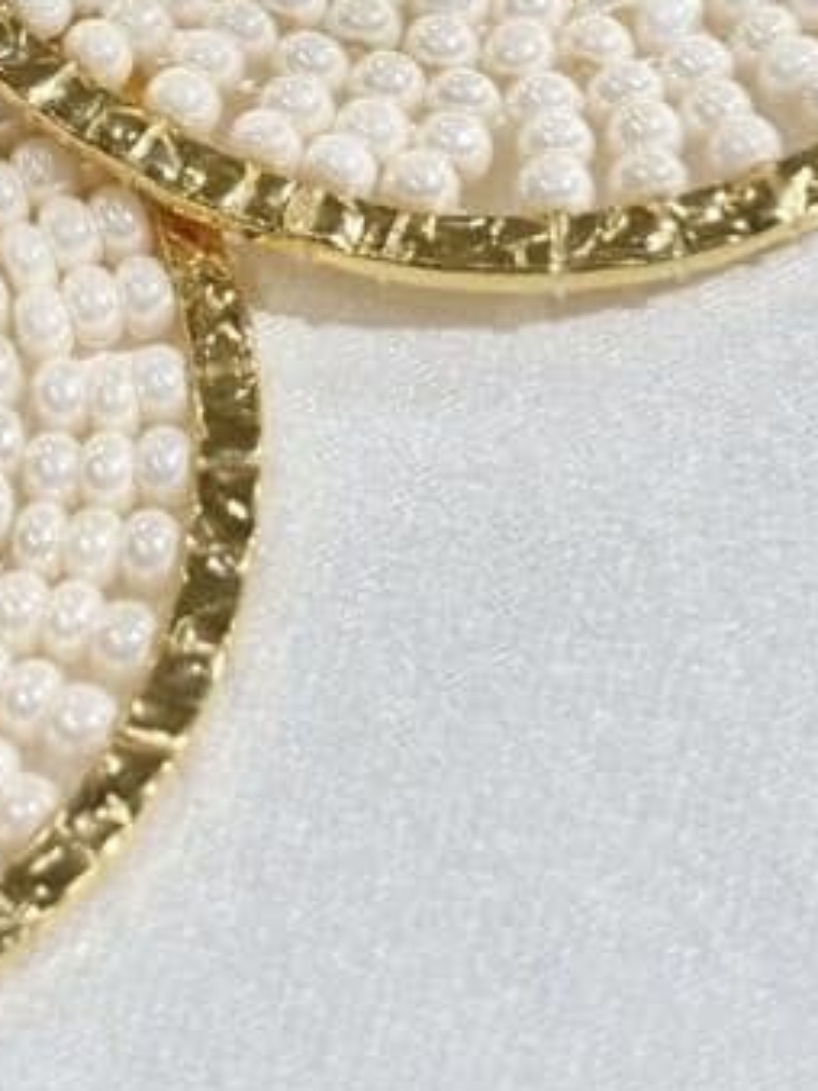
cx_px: 3
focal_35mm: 157
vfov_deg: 12.4
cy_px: -129
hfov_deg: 9.4
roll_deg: +9.2
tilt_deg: -42.8
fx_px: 4950
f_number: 1.6
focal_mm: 5.96
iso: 32
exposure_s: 1/218
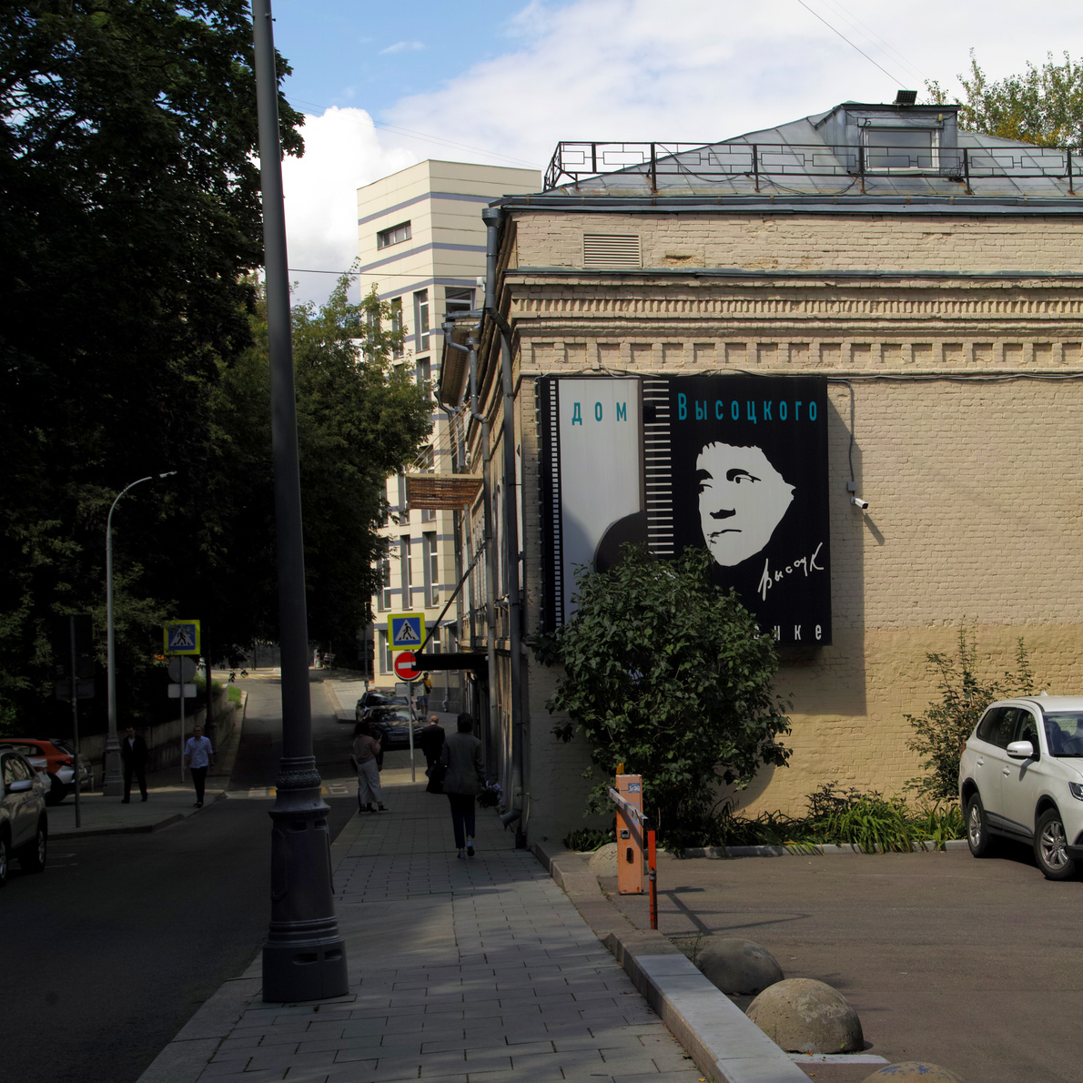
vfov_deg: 27.0
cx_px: 712
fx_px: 2253
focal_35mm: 64
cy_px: 542
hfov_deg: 26.9
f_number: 8
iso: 100
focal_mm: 33
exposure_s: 1/200
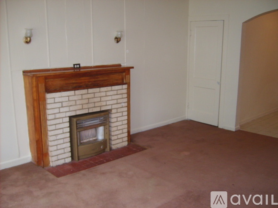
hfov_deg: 52.6
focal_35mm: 35
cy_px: 104
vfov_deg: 40.7
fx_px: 281
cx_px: 139
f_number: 2.8
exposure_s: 1/45
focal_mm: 5.8
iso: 100
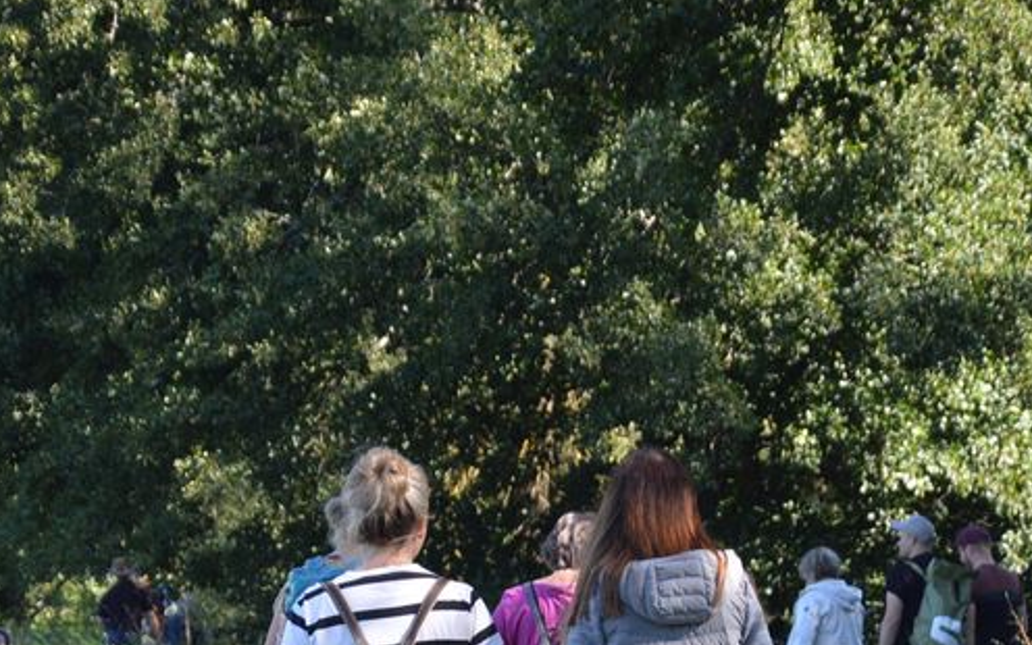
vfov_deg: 5.5
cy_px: 677
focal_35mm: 237
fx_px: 6666
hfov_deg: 8.9
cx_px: 397
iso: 400
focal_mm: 70
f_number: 5.3
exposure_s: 1/250
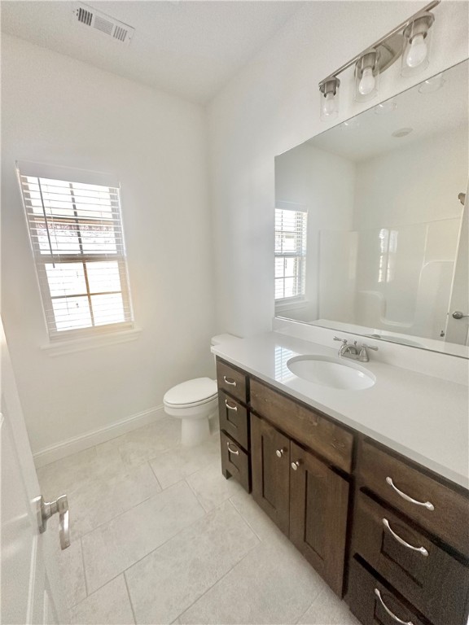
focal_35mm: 14
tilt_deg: -12.5
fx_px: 253
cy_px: 312
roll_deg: +2.7
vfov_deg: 102.1
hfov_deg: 85.7
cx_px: 234
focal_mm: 2.22
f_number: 2.2
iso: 200
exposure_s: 1/99
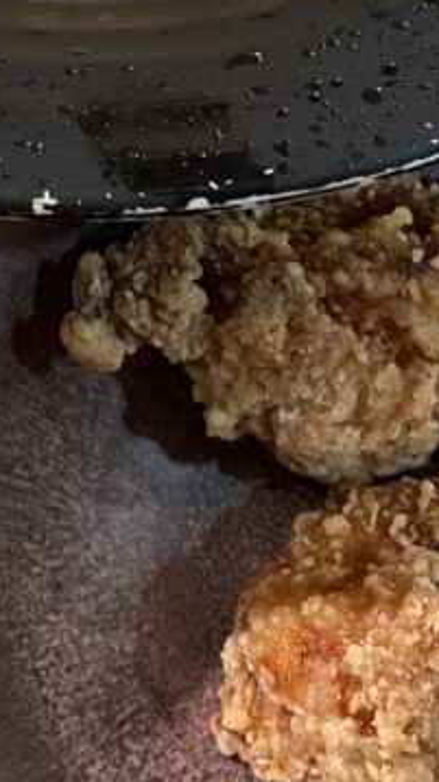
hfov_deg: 14.7
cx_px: 46
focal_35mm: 81
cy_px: -17
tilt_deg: -60.0
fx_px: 1679
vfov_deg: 24.9
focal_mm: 5.1
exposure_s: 1/60
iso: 320
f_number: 1.6
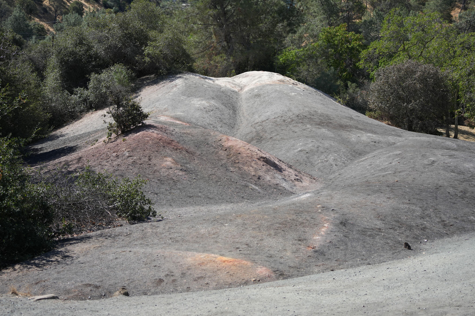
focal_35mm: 53
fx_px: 699
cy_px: 151
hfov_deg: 37.5
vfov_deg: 25.5
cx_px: 244
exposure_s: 1/2000
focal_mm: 50
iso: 400
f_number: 4.5
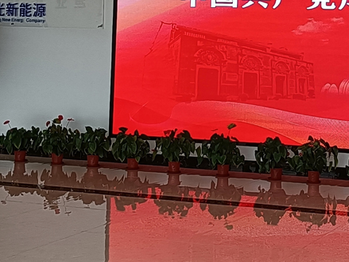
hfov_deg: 20.6
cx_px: 317
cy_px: 19
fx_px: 937
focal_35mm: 93
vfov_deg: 15.7
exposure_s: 1/100
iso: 194
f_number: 1.9
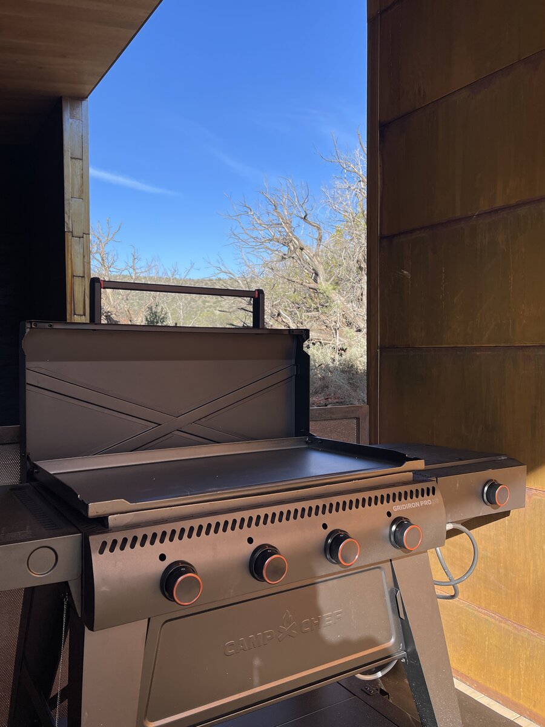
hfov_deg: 54.9
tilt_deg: -1.9
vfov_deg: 69.4
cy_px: 364
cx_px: 272
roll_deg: -1.5
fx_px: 525
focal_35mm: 25
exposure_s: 1/1078
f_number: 1.6
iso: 32
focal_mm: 5.1
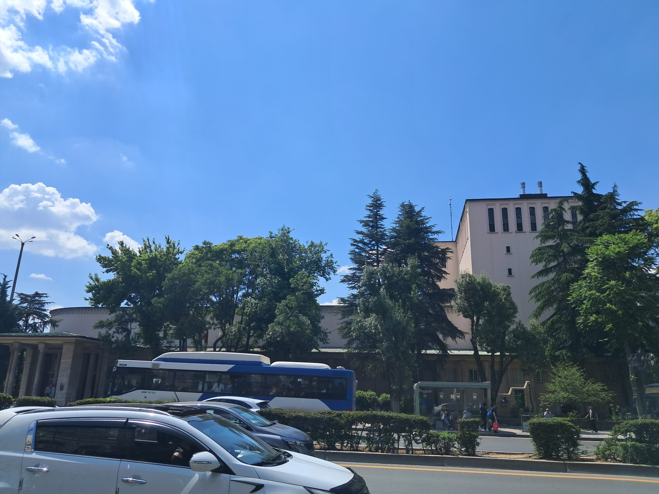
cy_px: 247
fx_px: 514
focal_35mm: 27
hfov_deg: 65.3
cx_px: 330
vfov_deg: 51.4
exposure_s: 1/1149
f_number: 1.8
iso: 50
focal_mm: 4
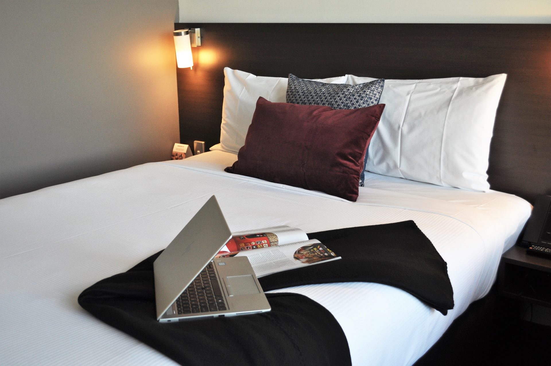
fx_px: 665
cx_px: 276
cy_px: 183
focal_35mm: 44
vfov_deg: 30.8
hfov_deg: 45.0
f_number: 4.5
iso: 400
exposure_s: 1/80
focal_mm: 29
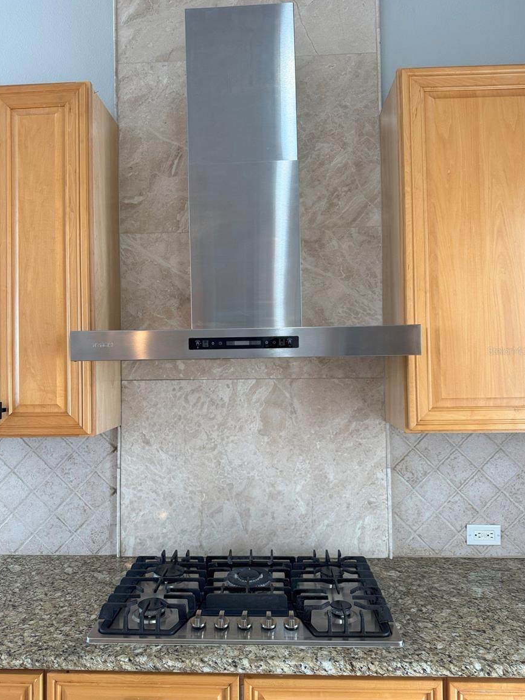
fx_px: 506
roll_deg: +1.3
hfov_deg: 54.9
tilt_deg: +1.5
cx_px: 258
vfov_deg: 69.4
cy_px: 351
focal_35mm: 25
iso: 125
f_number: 1.78
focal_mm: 6.76
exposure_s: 1/120
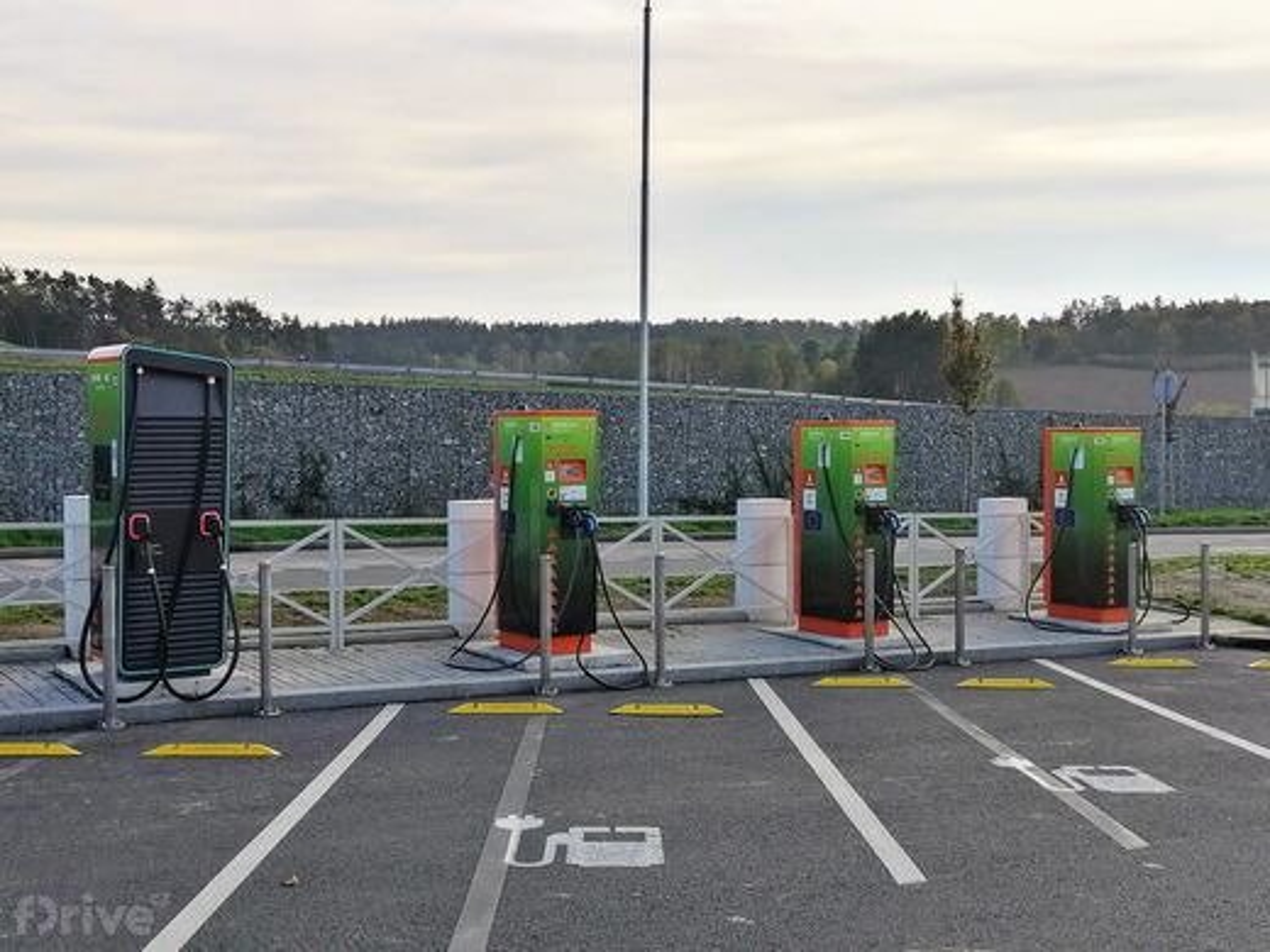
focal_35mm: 45
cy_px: 476
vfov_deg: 32.2
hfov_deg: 42.1
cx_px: 635
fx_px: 1651
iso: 50
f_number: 1.8
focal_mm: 5.3
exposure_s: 1/995
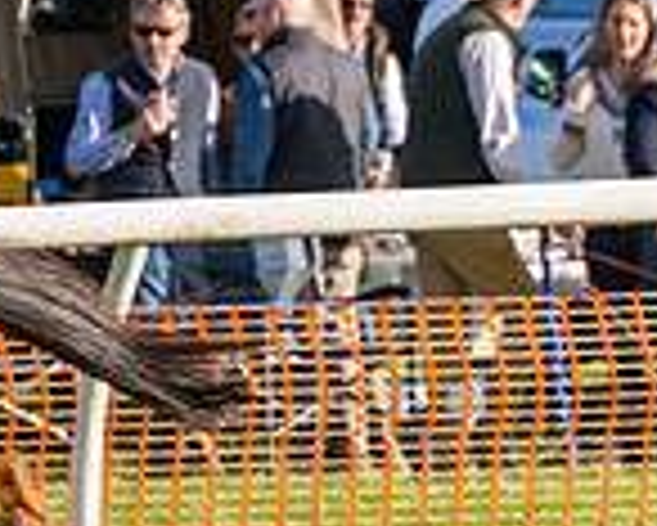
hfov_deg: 2.5
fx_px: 14924
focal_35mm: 767
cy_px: 445
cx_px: -457
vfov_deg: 2.0
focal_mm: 103
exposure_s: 1/1600
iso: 400
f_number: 4
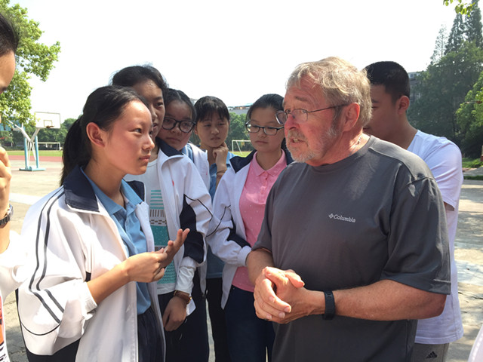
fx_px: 405
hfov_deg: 61.7
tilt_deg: -6.6
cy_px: 181
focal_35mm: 29
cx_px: 242
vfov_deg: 48.2
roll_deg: -0.3
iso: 32
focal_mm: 4.15
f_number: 2.2
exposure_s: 1/520
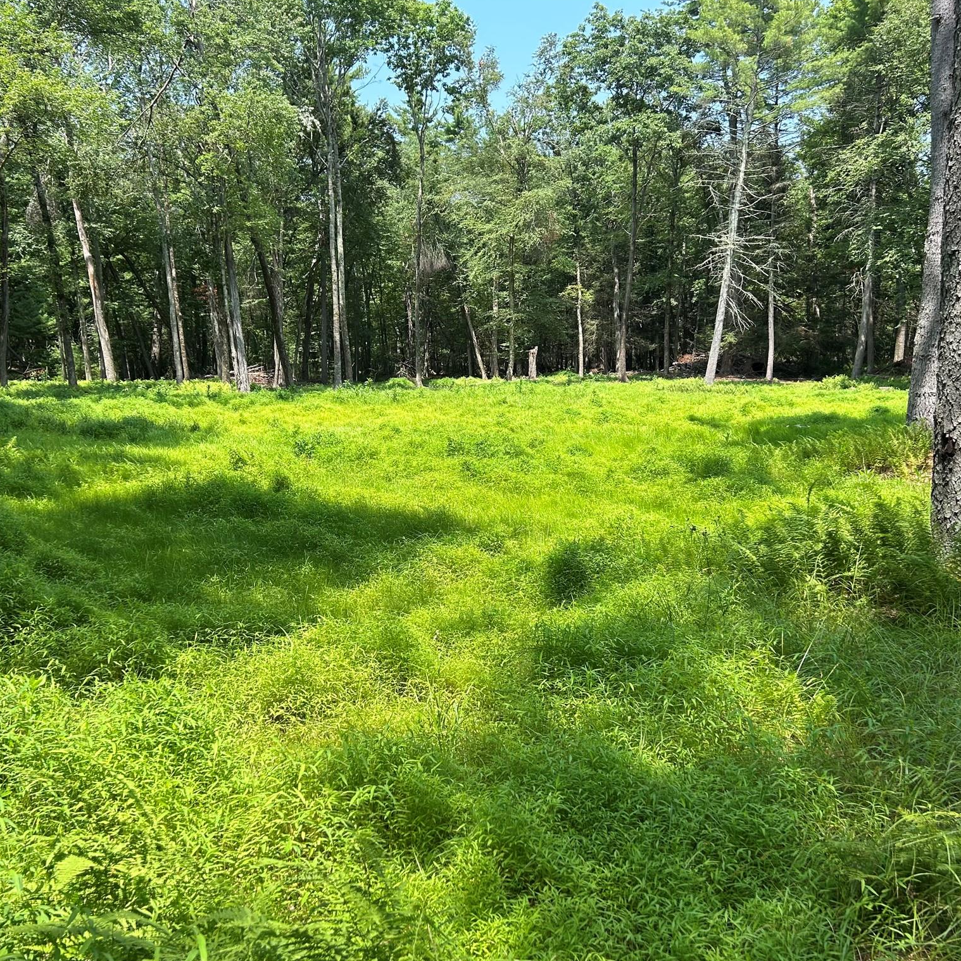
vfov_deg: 52.5
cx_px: 460
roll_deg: +1.8
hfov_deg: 52.5
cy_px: 477
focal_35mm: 31
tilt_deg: -7.7
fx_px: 974
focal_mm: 5.7
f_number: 1.5
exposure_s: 1/1159
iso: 50
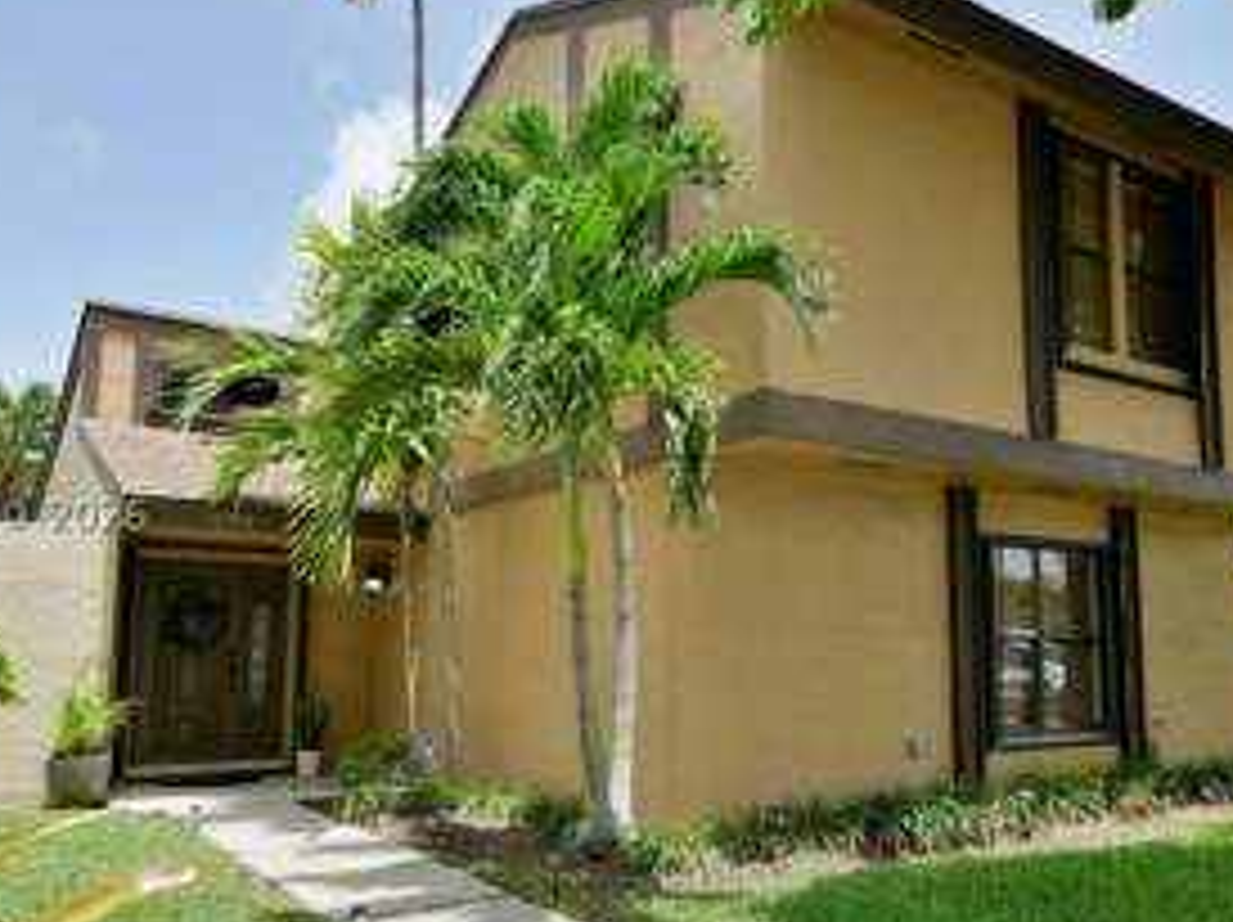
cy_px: 510
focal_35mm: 33
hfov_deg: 55.6
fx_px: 1169
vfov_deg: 43.0
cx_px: 648
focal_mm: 13
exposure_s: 1/200
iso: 100
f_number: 7.1
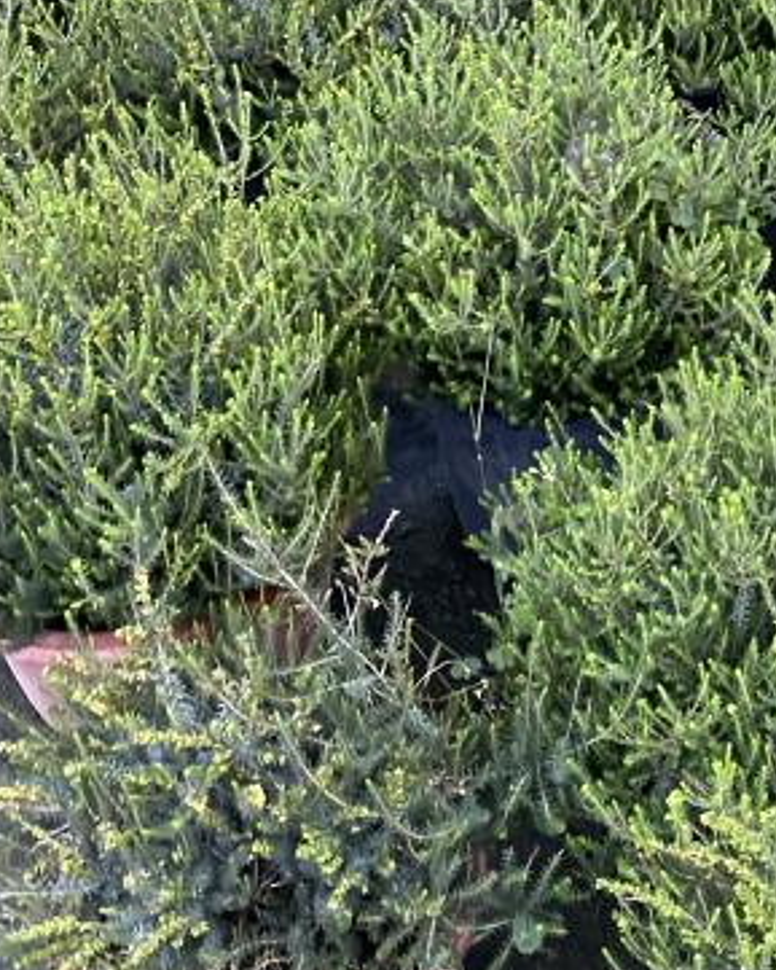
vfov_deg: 24.5
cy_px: 69
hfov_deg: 19.5
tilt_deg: -33.4
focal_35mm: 75
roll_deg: -3.2
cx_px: 881
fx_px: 2152
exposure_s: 1/60
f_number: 1.8
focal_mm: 4.25
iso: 250
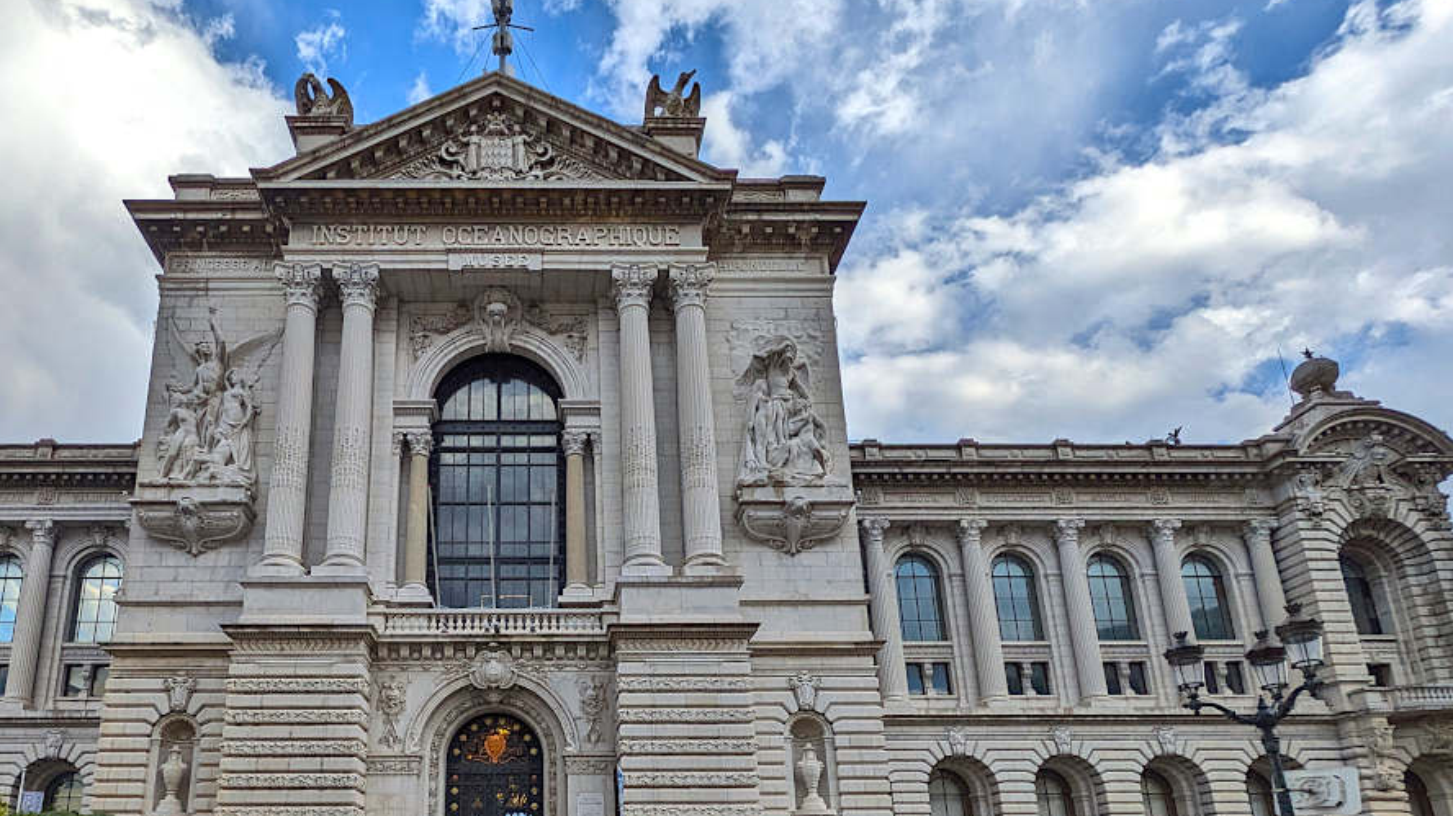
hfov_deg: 79.8
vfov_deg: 47.8
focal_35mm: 22
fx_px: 847
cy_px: 684
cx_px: 550
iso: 49
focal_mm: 1.83
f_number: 2.2
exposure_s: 1/1504
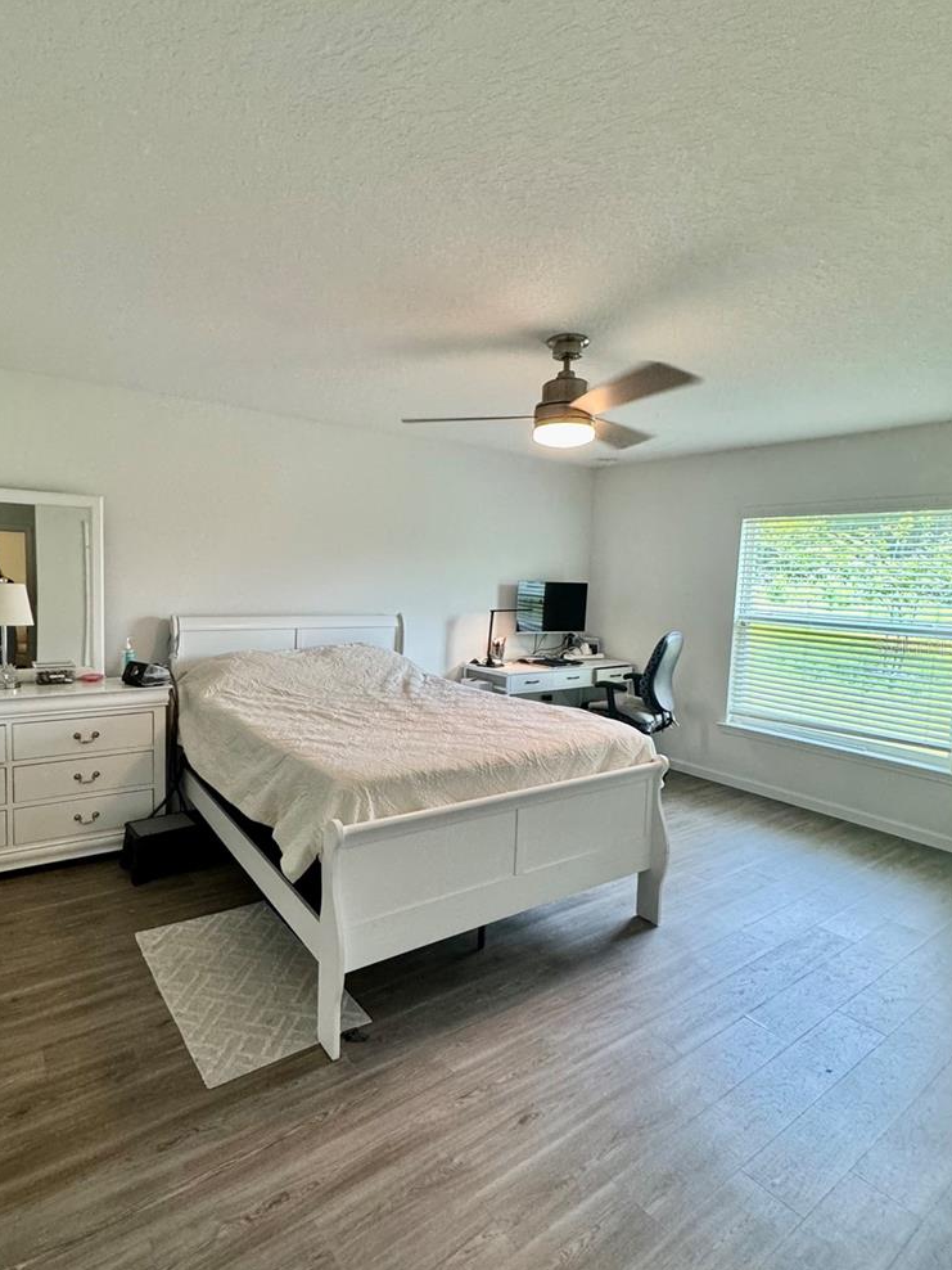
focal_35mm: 17
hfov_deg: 74.0
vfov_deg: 91.0
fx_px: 623
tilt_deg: -7.5
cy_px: 647
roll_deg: -3.1
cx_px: 387
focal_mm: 2.22
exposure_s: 1/120
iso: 250
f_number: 2.2
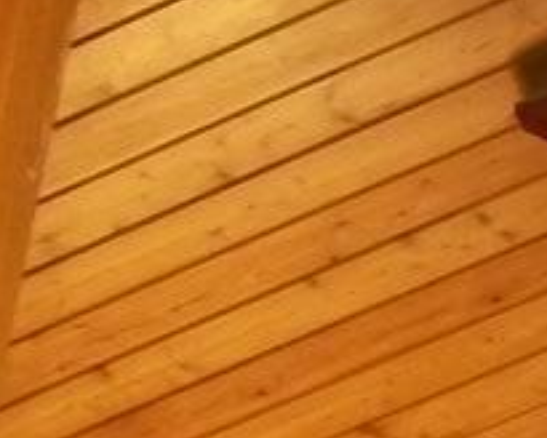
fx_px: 3545
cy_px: 911
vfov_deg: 6.8
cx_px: 1059
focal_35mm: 219
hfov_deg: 8.4
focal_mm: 6
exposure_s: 1/60
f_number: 2.7
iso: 160
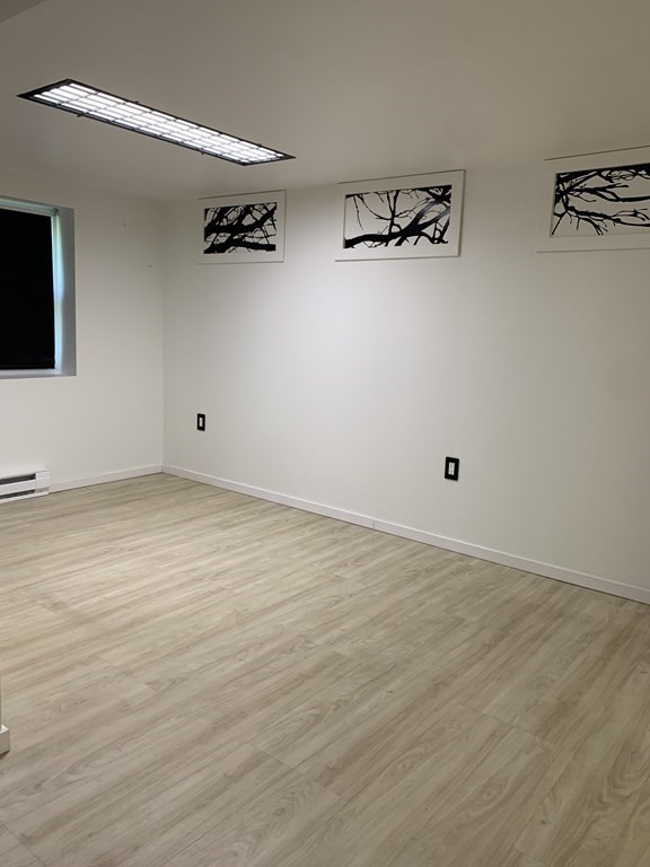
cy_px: 434
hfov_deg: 53.1
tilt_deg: -10.1
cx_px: 325
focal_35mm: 26
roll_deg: -2.5
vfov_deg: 67.3
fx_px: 651
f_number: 1.8
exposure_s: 1/60
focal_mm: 4.25
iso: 125
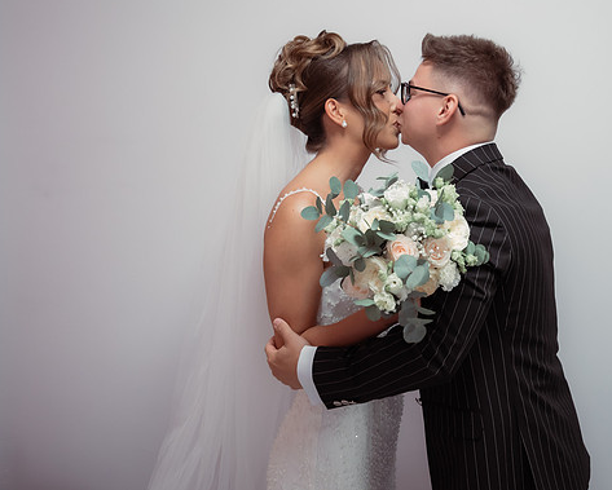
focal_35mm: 46
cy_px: 168
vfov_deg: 32.5
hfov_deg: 39.9
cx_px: 402
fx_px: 834
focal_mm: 30
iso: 1250
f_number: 2.8
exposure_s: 1/320
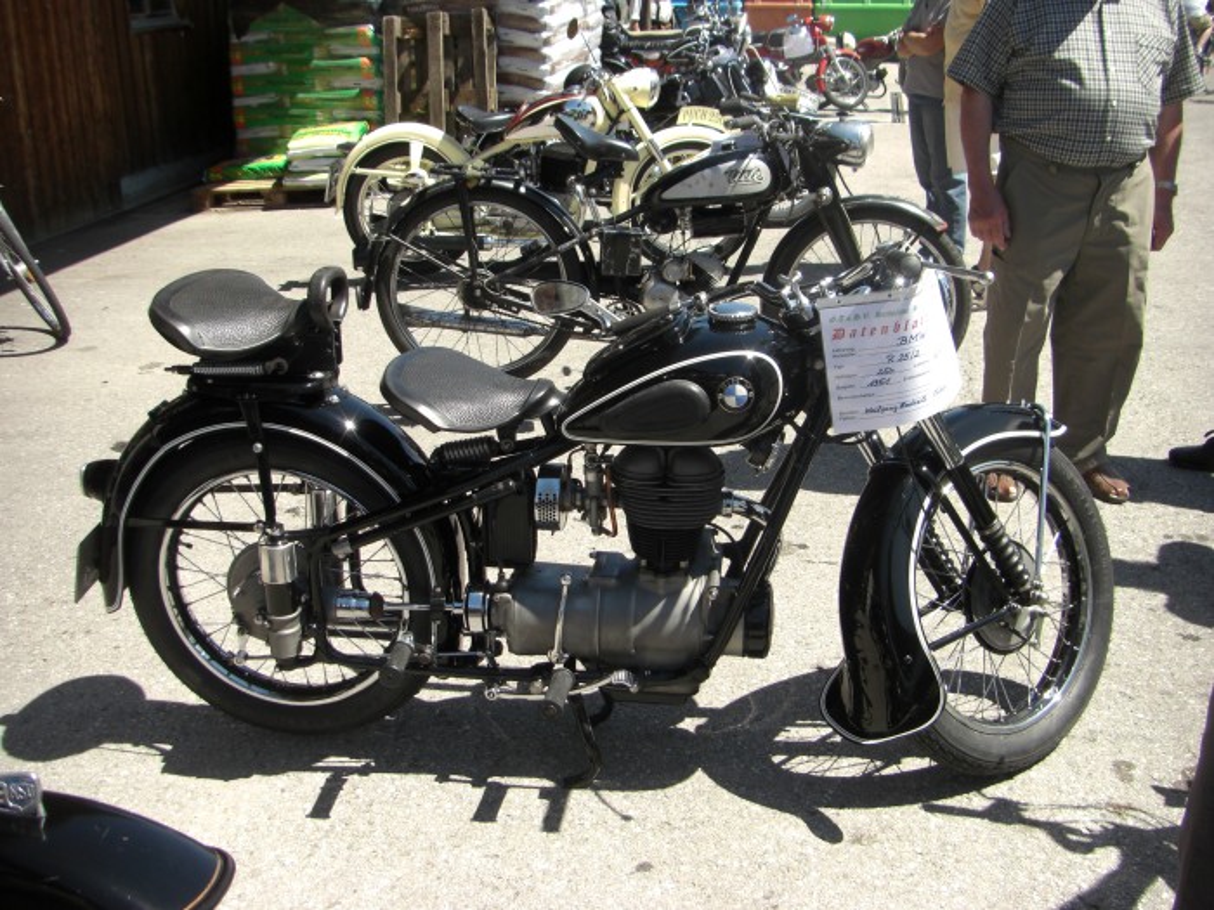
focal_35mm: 38
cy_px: 455
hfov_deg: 49.0
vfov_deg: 37.7
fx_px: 1333
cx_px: 607
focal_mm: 6.3
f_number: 3.4
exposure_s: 1/400
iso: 64
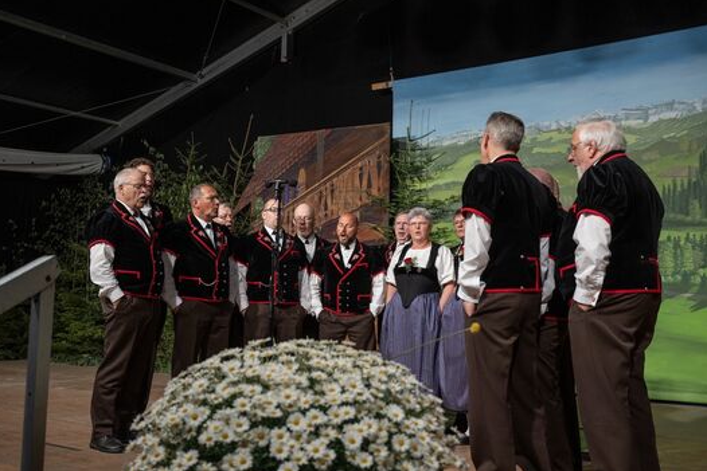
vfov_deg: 34.2
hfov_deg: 49.5
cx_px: 355
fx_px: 766
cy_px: 233
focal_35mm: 39
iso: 800
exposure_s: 1/100
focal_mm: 38
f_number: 5.6
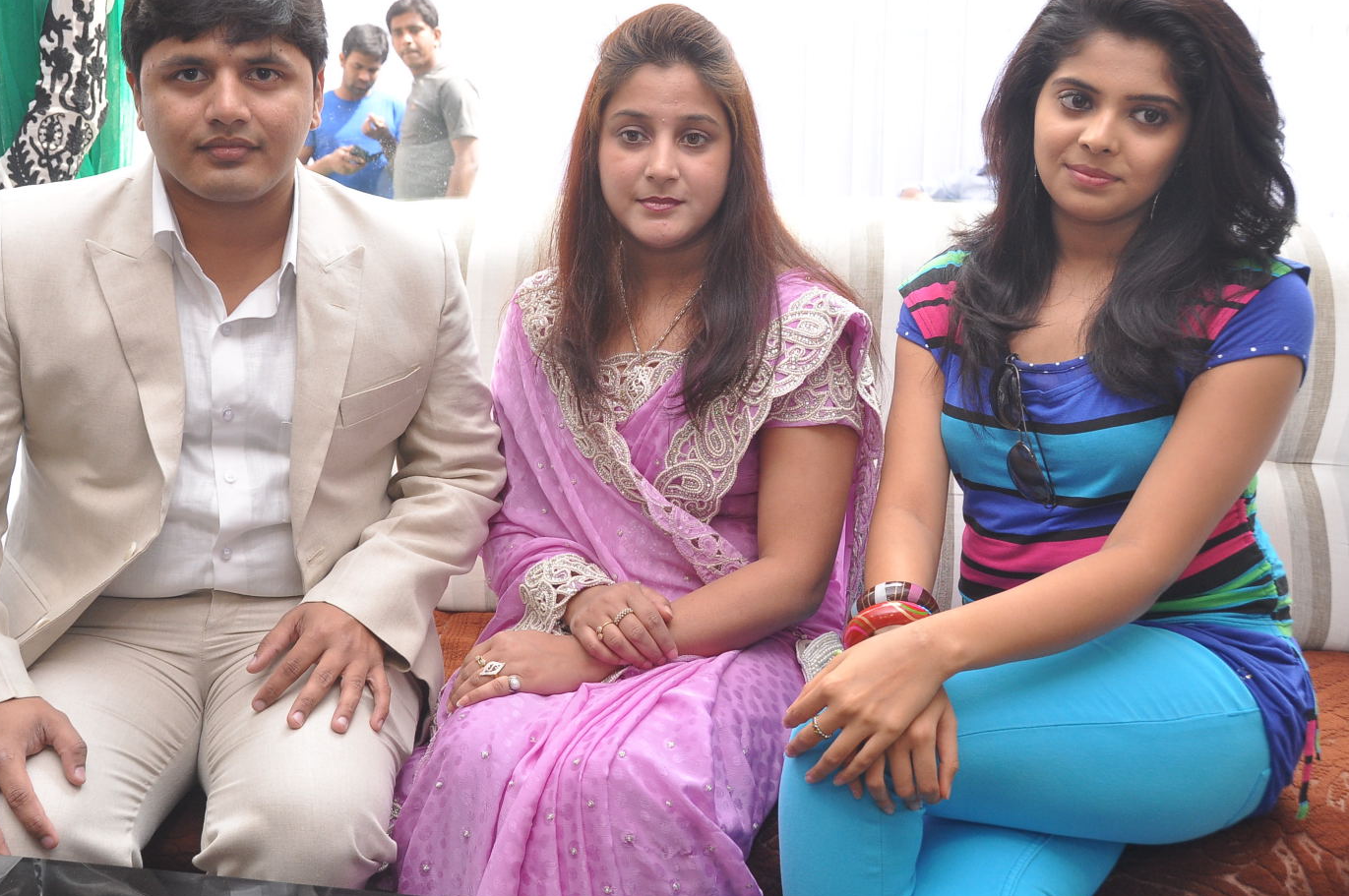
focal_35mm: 42
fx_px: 1572
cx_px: 601
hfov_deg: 46.4
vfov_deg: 31.8
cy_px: 386
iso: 640
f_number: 6.3
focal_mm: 24
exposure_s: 1/125
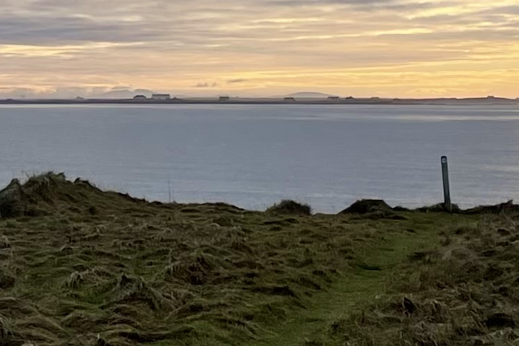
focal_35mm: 149
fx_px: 2148
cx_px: -267
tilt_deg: +0.5
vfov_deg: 9.2
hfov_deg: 13.0
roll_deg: +0.1
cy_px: 118
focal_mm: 4.2
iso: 32
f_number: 1.6
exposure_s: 1/1553
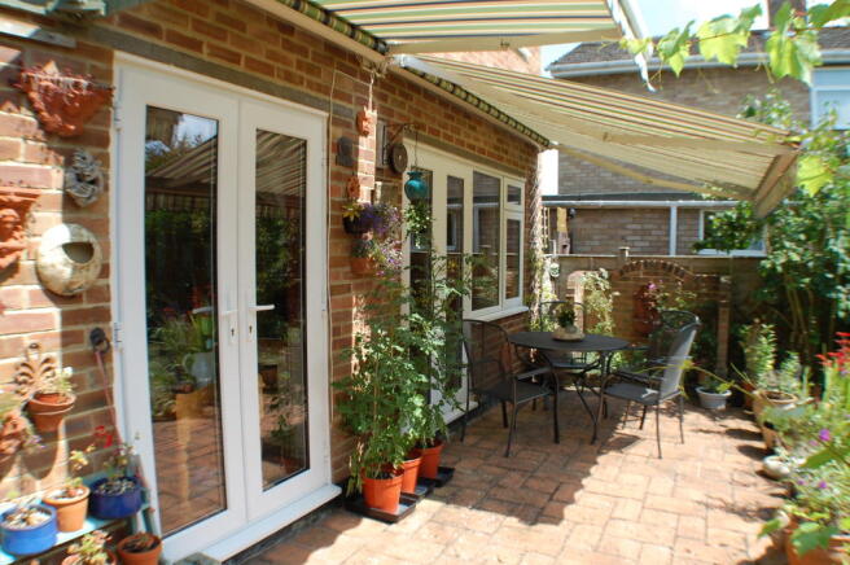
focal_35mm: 33
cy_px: 282
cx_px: 425
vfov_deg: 39.9
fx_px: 778
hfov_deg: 57.3
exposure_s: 1/200
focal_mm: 22
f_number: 7.1
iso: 200
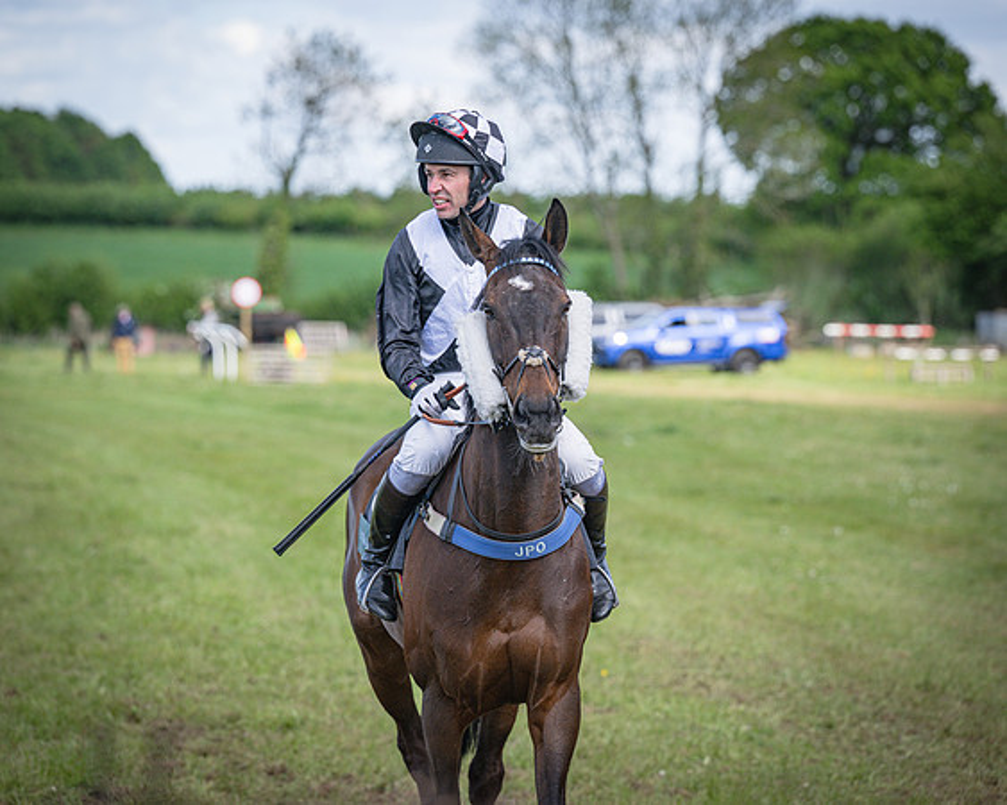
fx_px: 4697
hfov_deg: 12.2
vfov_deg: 9.8
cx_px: 504
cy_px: 402
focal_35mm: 158
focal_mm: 140
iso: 400
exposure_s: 1/2000
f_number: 4
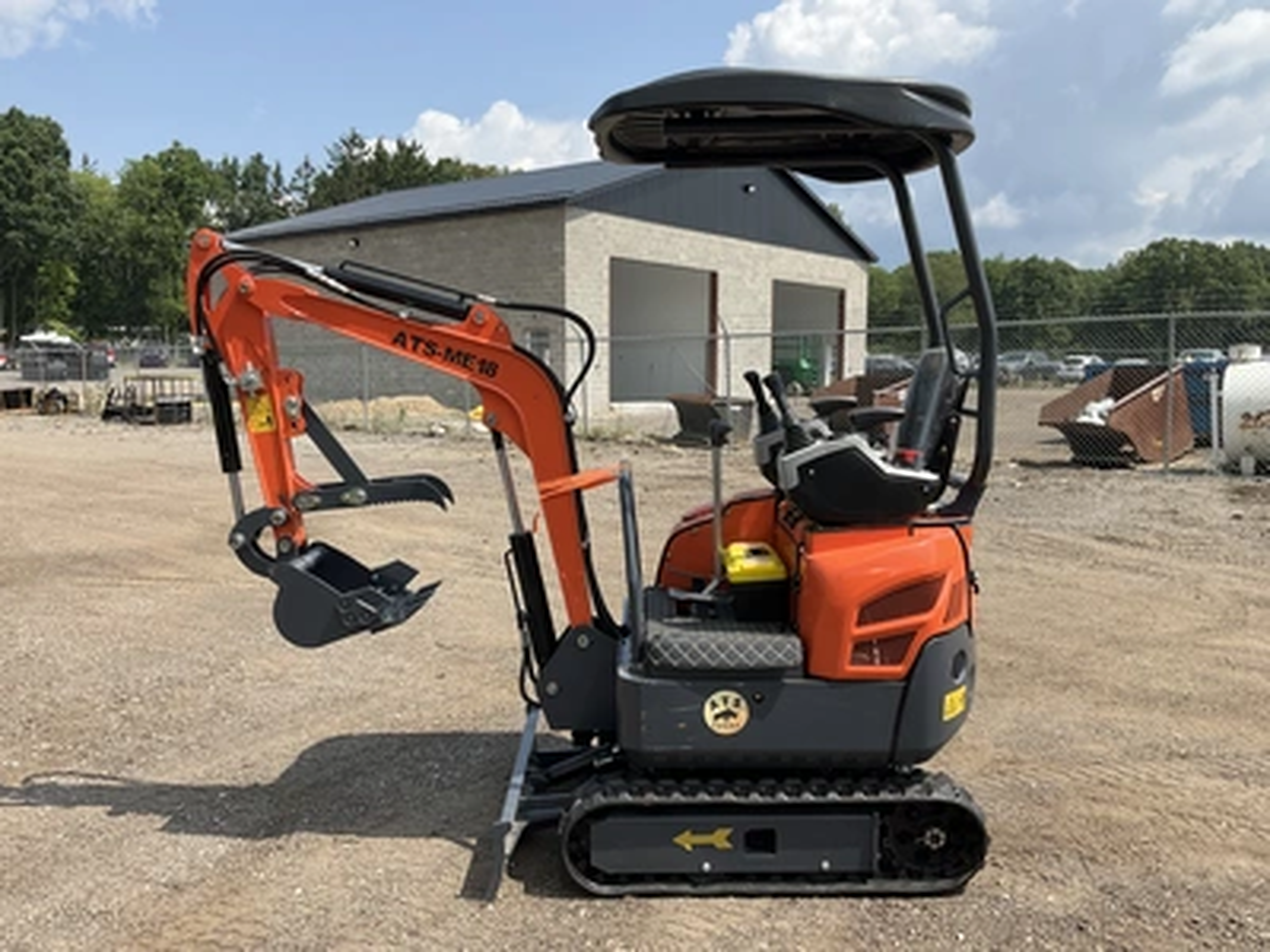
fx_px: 1064
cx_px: 635
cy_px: 476
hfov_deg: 61.7
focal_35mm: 29
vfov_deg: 48.2
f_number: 1.8
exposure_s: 1/1577
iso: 25
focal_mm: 3
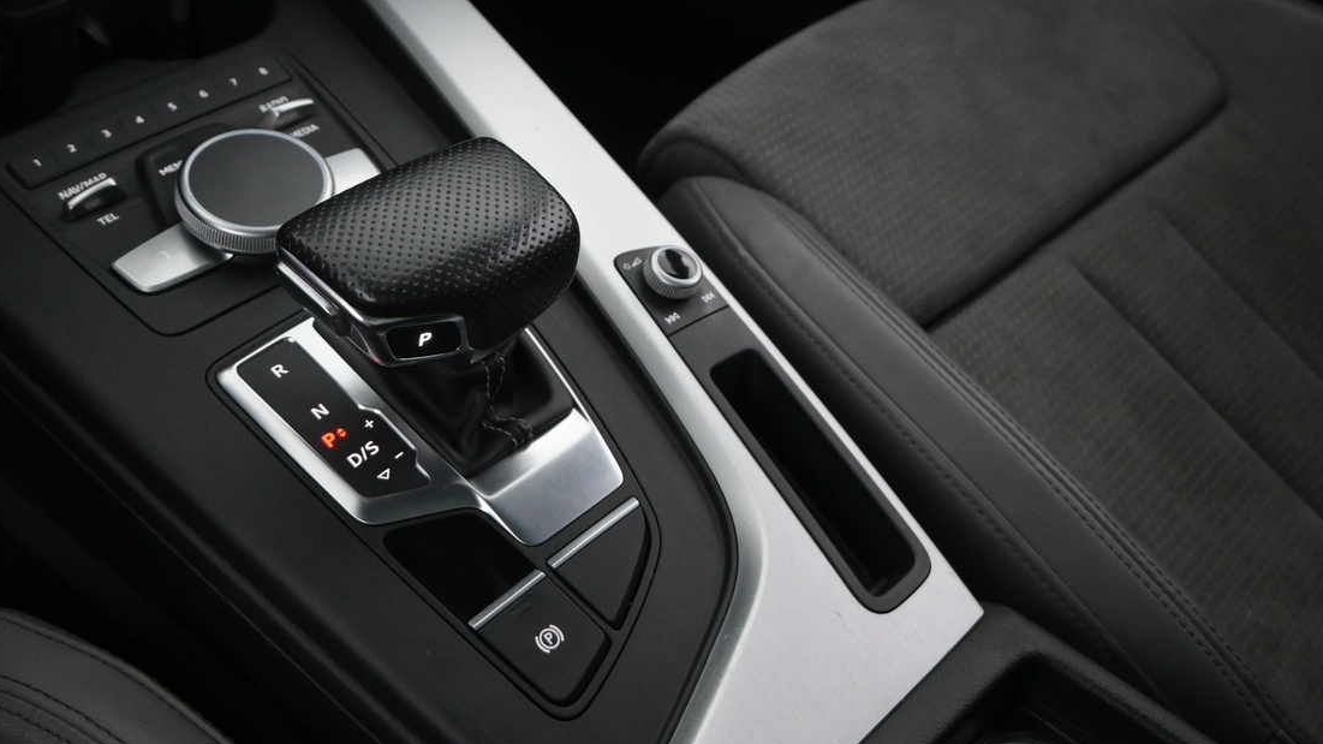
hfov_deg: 53.1
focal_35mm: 37
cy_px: 263
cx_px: 458
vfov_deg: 31.8
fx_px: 1298
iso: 2500
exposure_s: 1/60
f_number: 4
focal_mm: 16
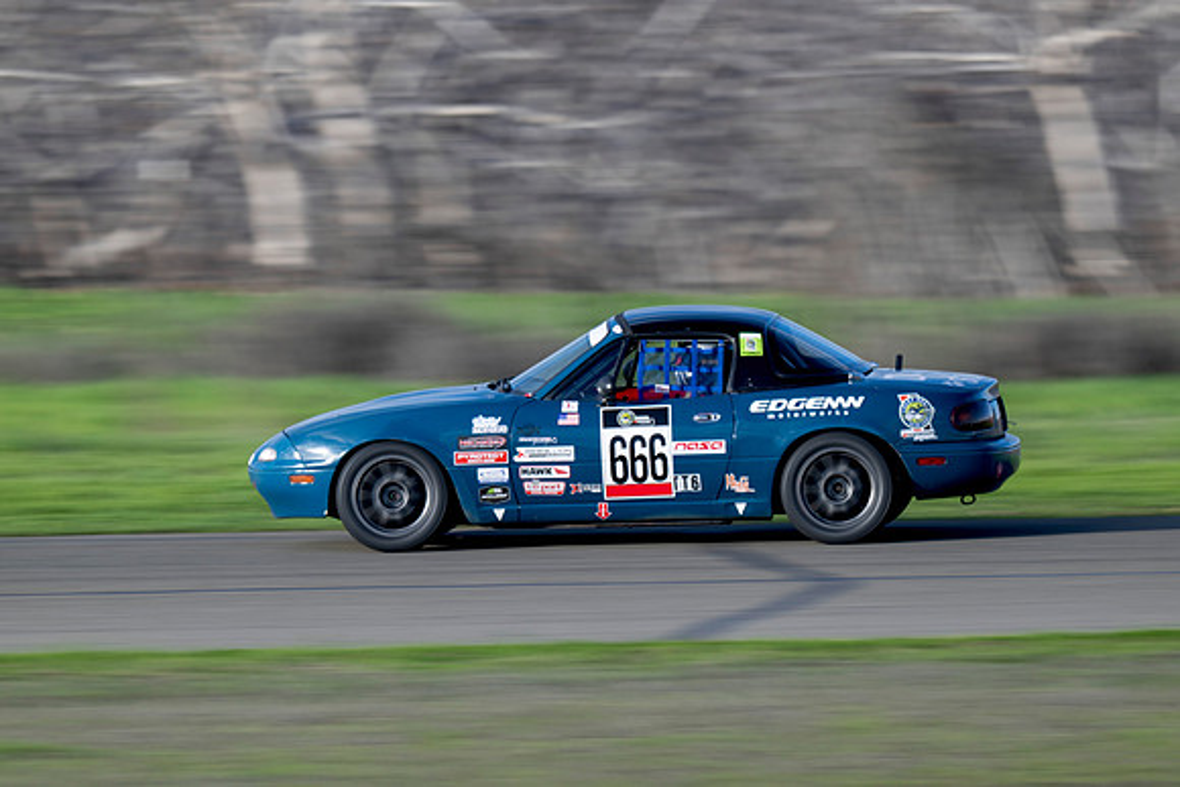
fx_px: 26227
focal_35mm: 800
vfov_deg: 1.7
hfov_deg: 2.6
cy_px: 394
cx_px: 590
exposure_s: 1/80
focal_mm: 800
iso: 90
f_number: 9
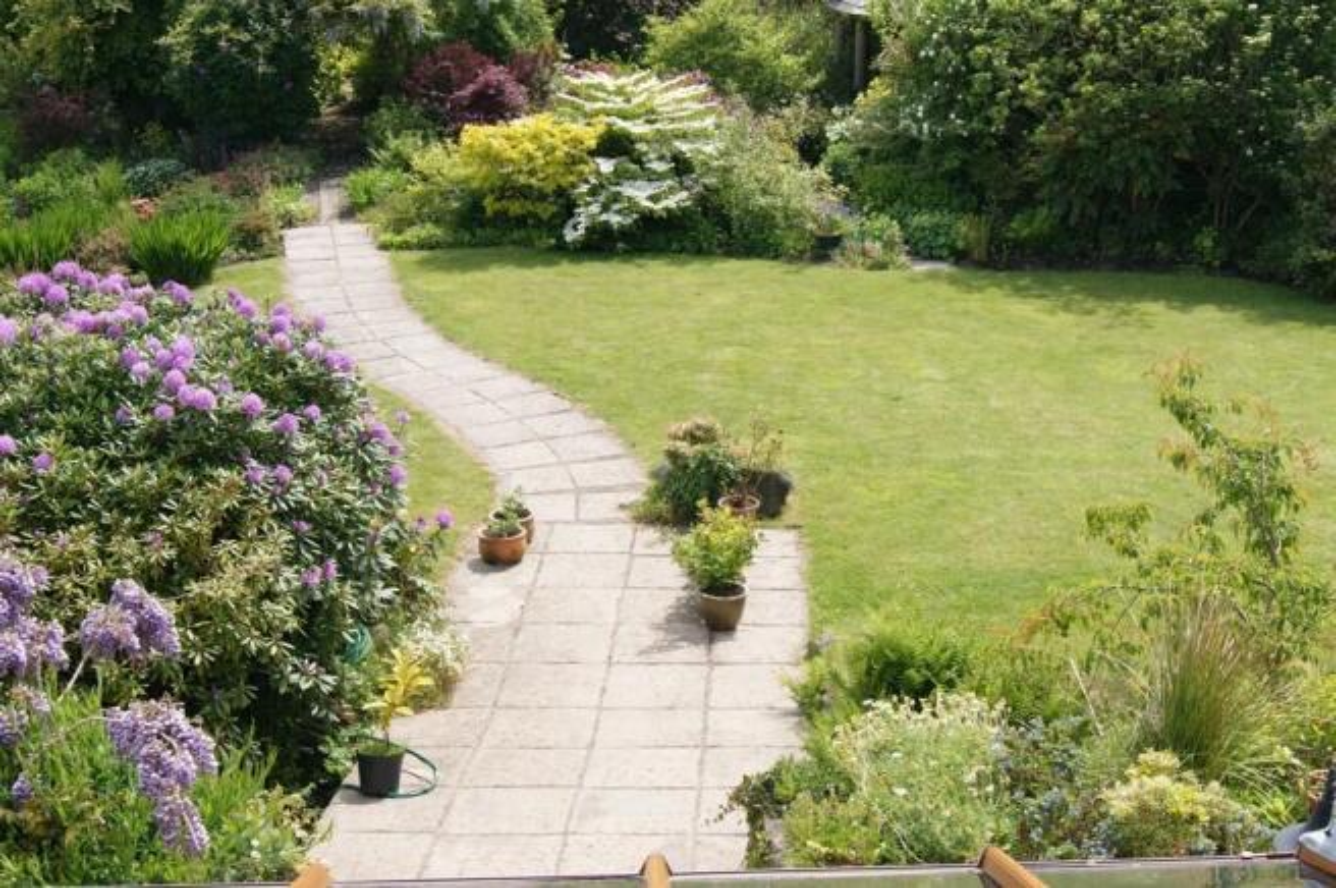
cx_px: 668
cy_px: 444
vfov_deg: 29.8
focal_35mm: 45
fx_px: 1668
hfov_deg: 43.6
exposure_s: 1/160
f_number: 11
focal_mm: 30
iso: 100
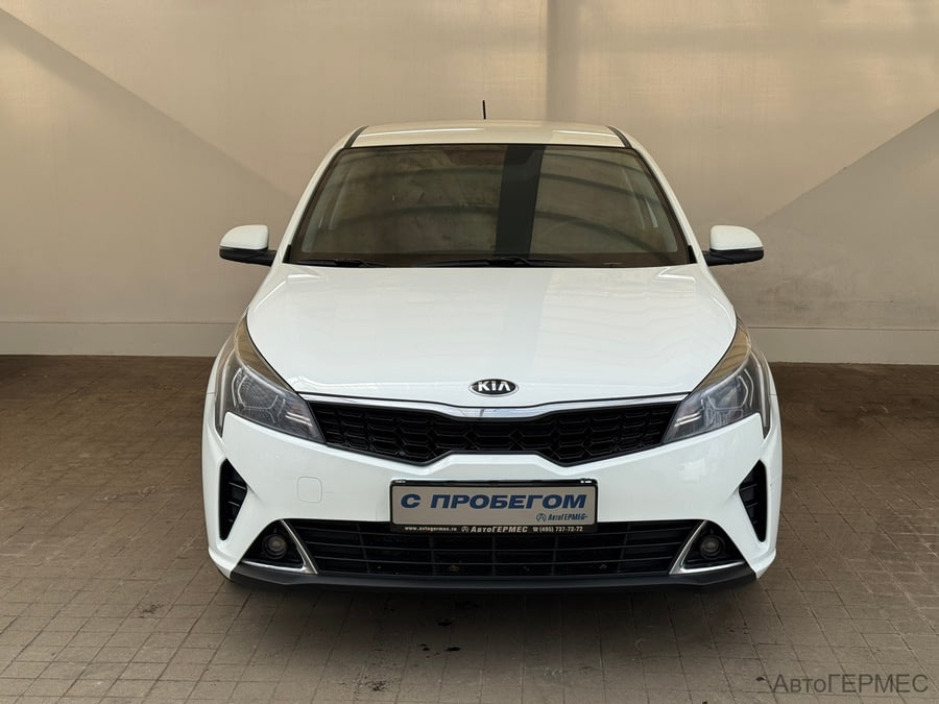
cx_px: 470
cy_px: 352
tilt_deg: -11.3
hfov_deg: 39.7
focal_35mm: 48
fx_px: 1302
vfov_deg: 30.3
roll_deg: -1.0
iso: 64
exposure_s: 1/2110
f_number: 1.78
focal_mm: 6.76
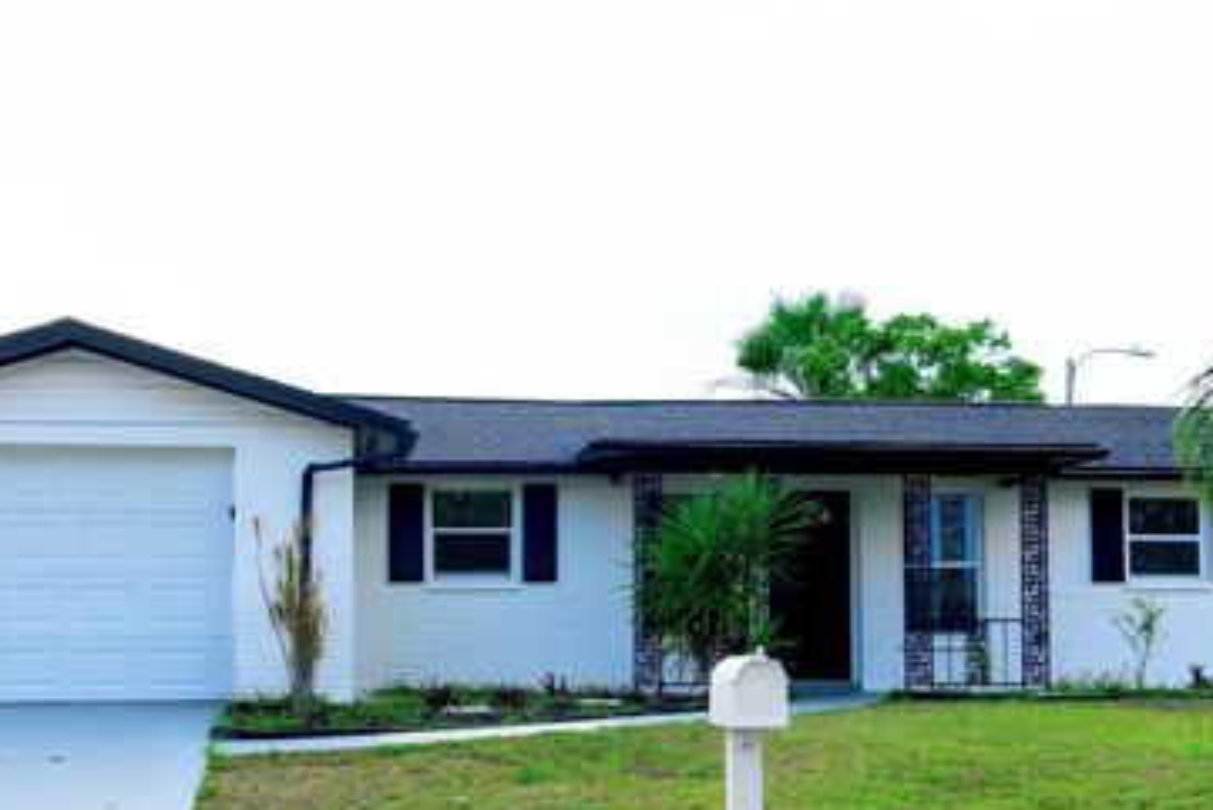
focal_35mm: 54
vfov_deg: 25.0
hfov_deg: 36.9
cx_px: 588
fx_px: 1820
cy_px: 523
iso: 100
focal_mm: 26
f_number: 8
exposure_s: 1/60
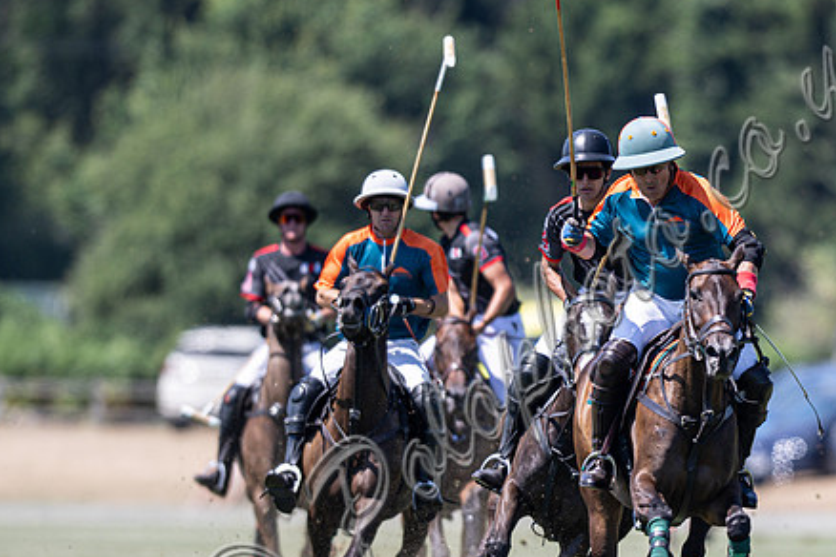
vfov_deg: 1.6
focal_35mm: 871
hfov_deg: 2.4
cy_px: 429
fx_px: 20225
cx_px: 622
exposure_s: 1/1250
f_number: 2.8
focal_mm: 400
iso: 100
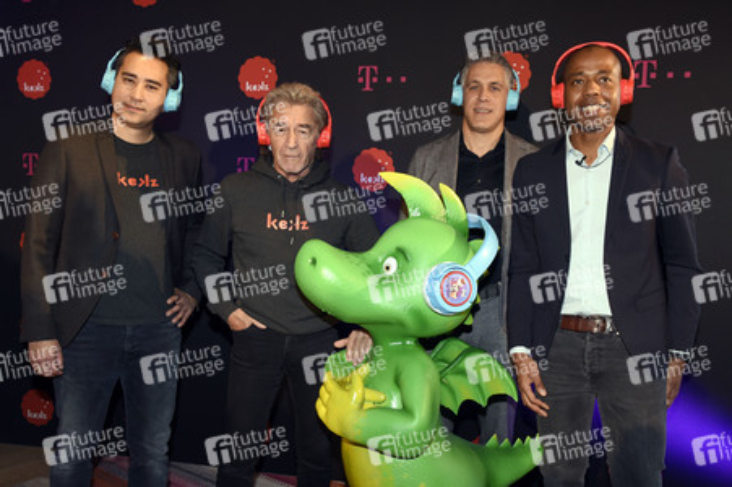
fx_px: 630
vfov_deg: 42.3
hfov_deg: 60.3
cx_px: 366
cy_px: 244
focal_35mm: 31
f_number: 6.3
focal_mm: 31
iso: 1600
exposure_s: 1/125
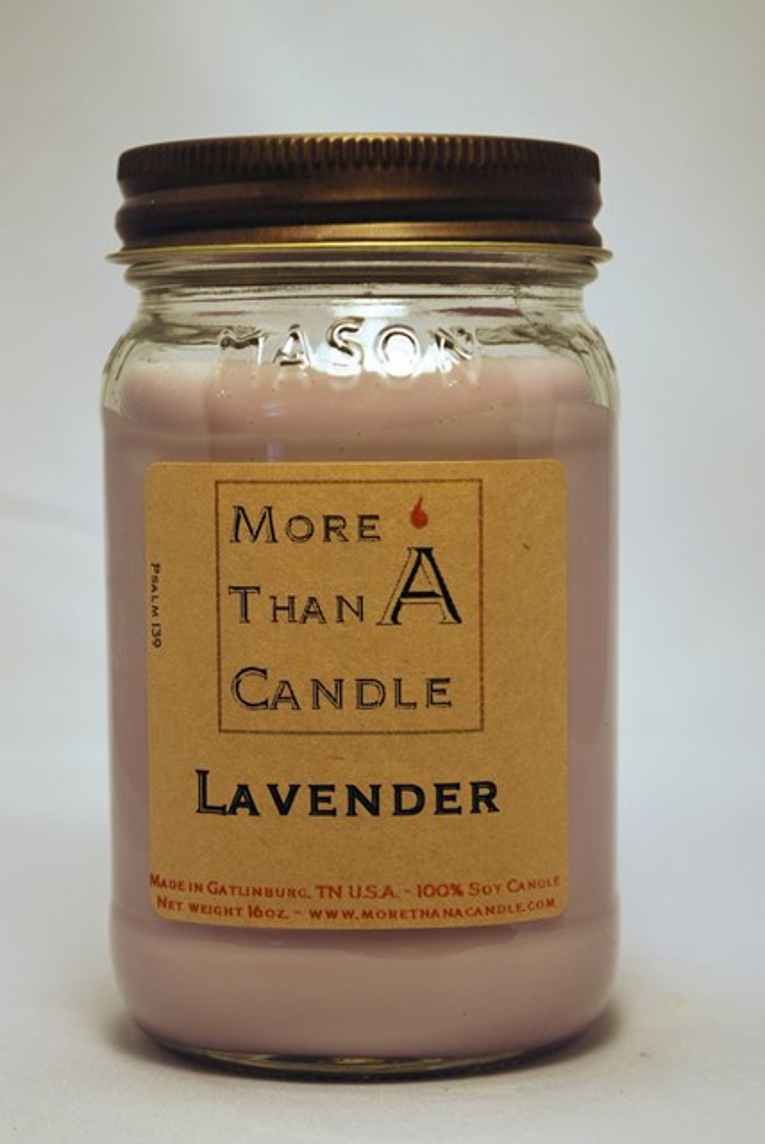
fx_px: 2624
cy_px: 572
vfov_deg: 24.6
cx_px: 382
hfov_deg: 16.6
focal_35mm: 82
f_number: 5.6
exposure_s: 1/125
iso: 180
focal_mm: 55
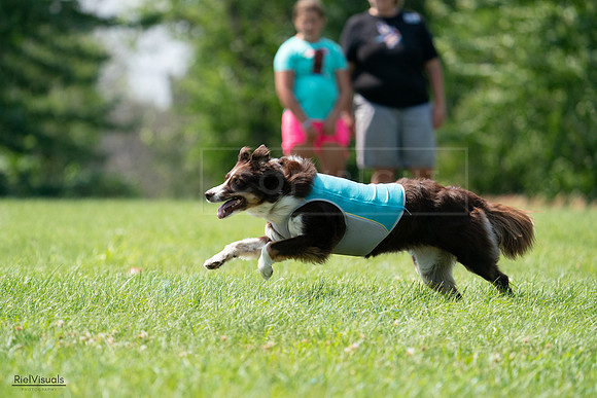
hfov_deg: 5.6
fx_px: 6054
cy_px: 199
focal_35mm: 365
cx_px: 298
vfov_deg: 3.8
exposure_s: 1/4000
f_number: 6.3
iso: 1600
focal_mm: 365
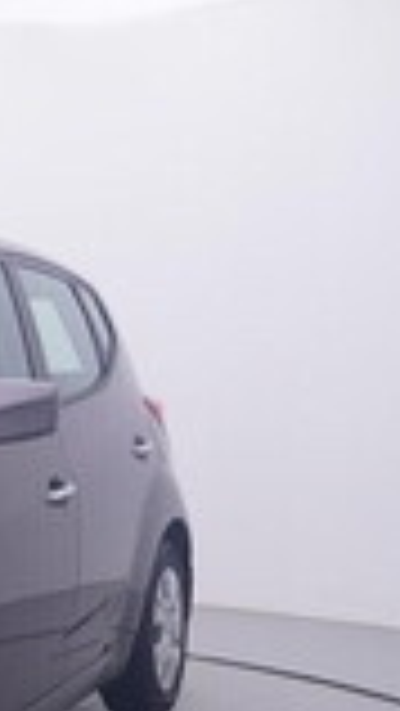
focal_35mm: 82
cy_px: 457
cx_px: -254
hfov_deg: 13.6
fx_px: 1541
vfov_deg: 25.8
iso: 200
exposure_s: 1/80
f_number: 5
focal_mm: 15
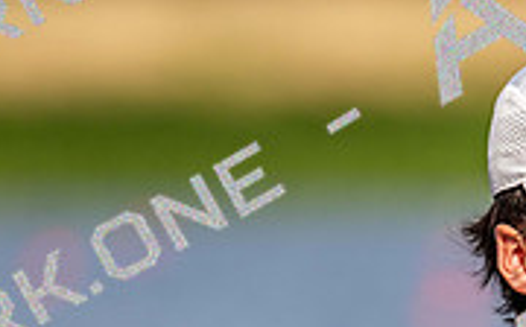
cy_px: 533
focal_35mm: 1315
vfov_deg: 1.0
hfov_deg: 1.6
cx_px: 590
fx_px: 18827
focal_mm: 400
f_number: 4.5
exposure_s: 1/2500
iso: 220
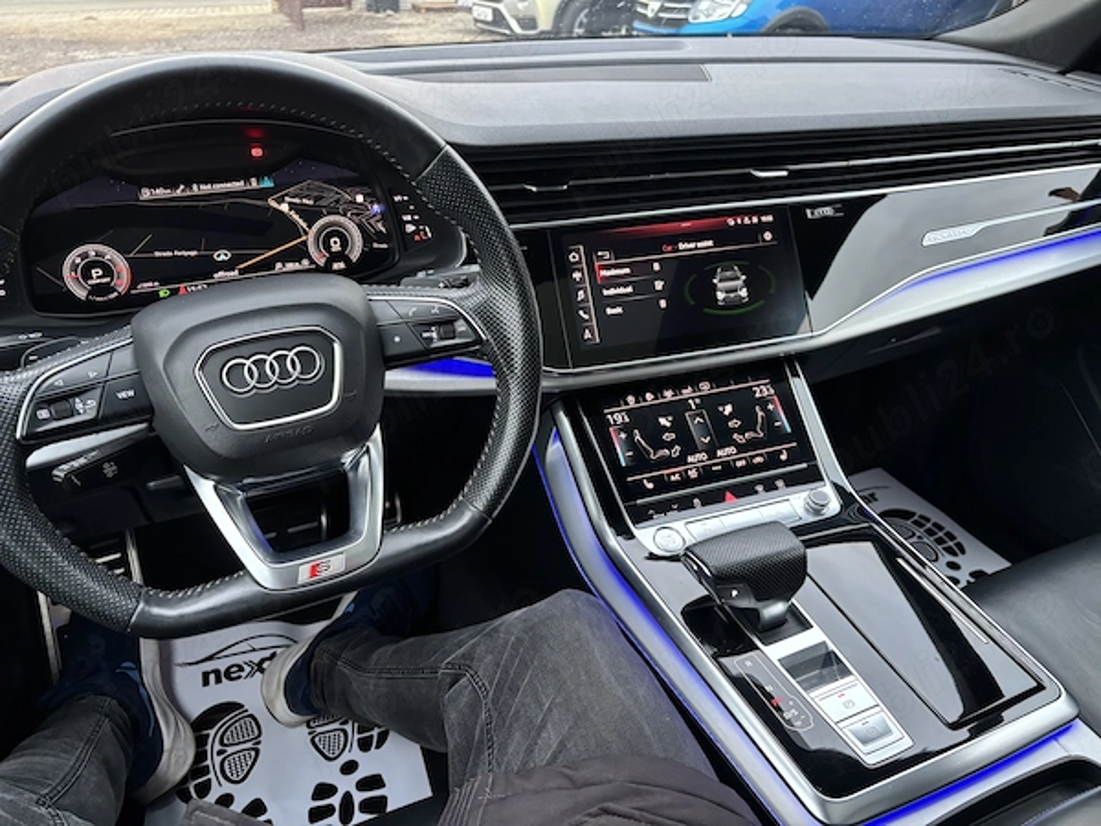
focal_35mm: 26
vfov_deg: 53.1
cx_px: 550
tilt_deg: -30.9
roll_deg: -1.2
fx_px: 827
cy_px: 413
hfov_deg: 67.3
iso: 400
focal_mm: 5.96
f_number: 1.6
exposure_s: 1/49
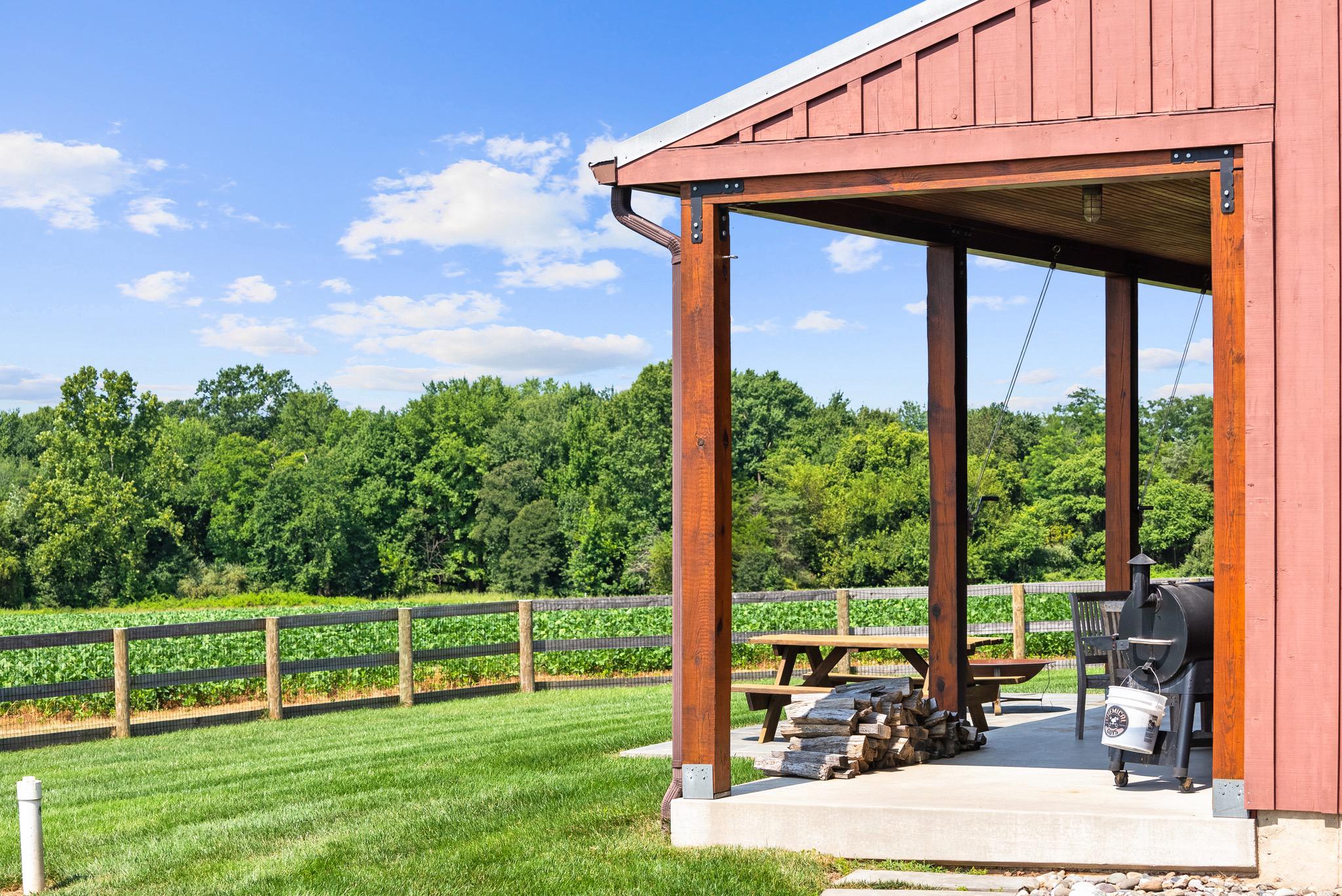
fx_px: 2610
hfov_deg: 28.8
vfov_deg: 19.5
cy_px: 448
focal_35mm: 70
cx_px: 671
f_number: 8
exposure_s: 1/400
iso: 200
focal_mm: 70
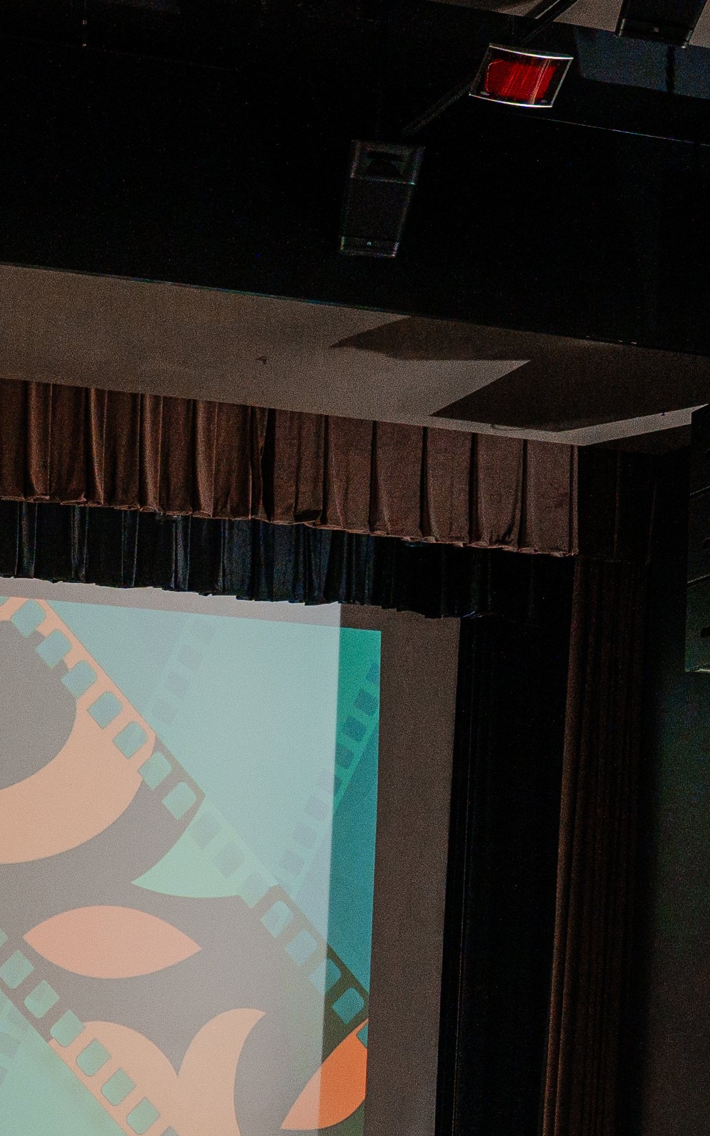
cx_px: -300
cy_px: 1402
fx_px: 2074
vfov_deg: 26.7
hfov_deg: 17.7
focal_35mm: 67
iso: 1600
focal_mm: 17
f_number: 4
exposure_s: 1/125
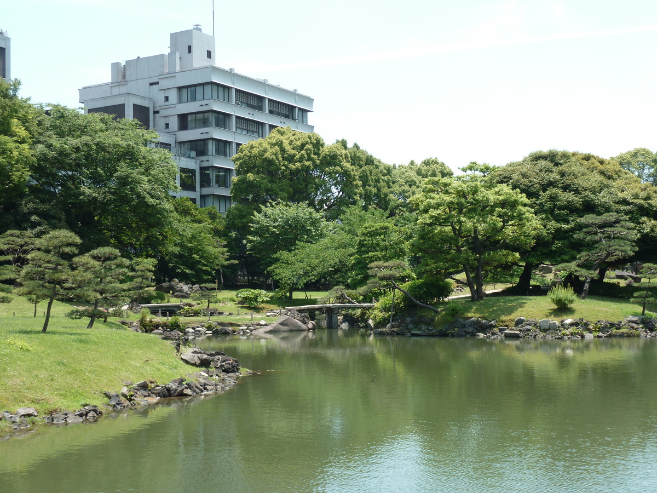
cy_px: 246
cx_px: 328
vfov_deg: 30.3
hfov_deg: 39.7
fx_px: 911
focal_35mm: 48
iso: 80
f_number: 4
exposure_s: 1/250
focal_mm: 7.9
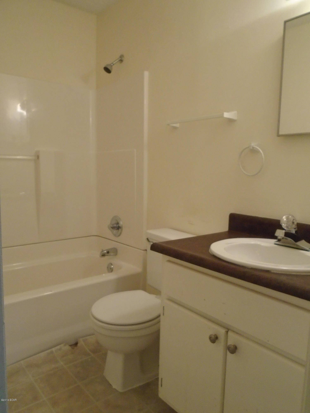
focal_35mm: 26
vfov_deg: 67.3
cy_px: 206
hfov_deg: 53.1
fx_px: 310
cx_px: 155
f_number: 3.2
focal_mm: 4.6
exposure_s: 1/20
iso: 400
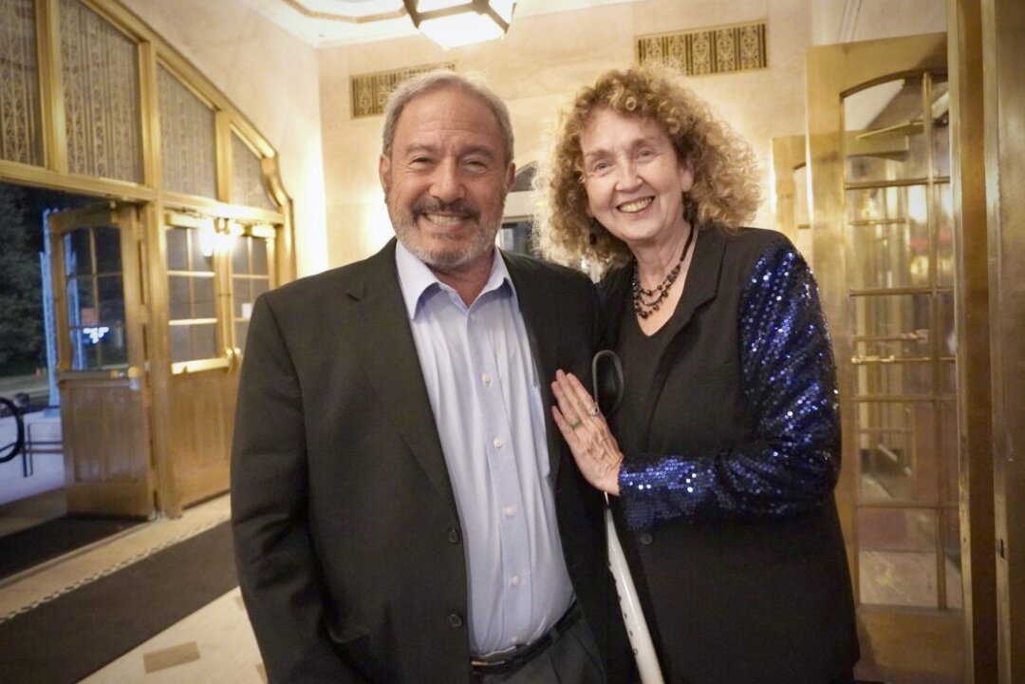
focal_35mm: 24
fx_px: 683
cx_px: 512
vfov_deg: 53.1
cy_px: 342
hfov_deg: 73.7
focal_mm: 16
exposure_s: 1/50
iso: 6400
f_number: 3.5
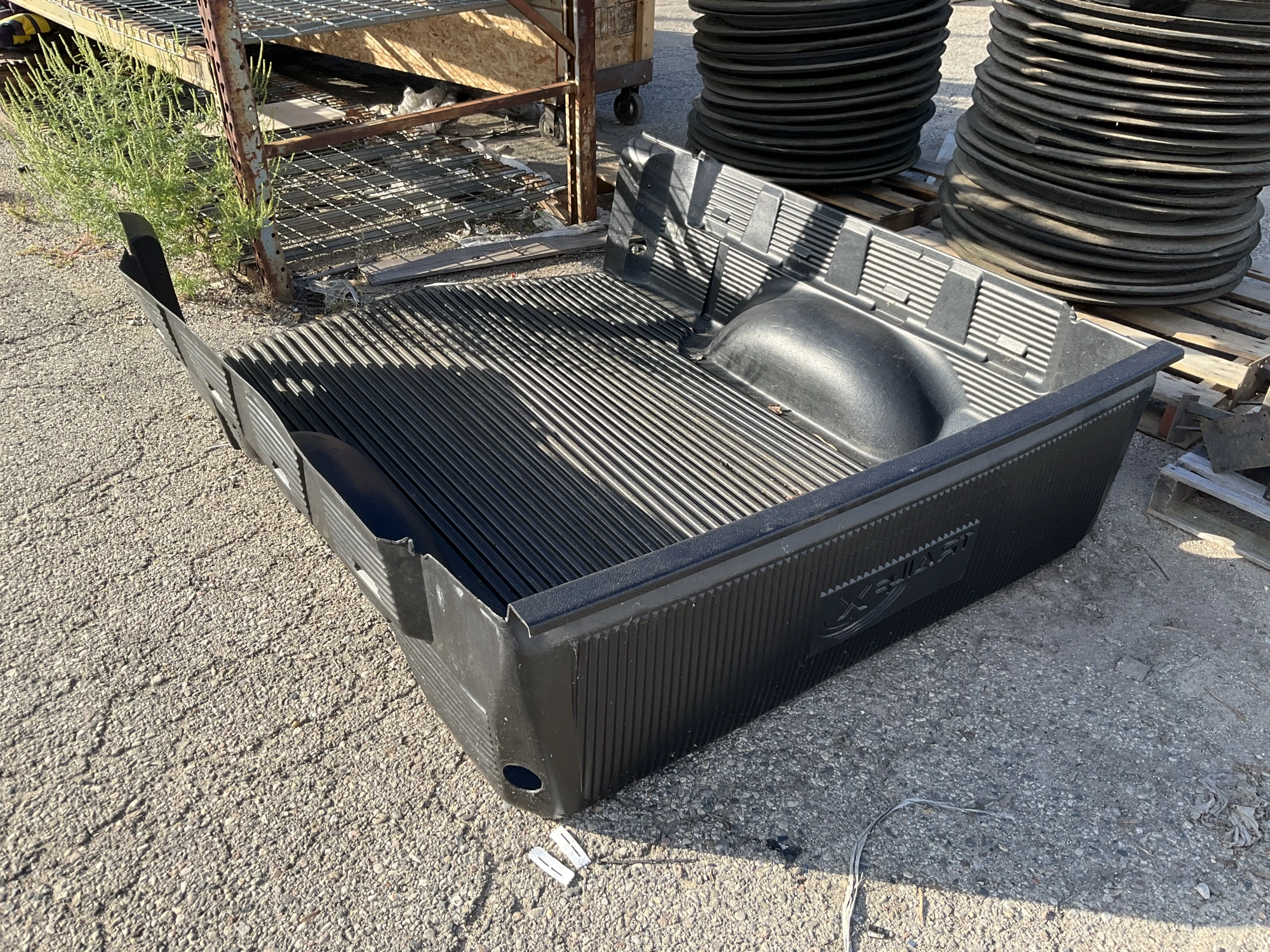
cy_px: 476
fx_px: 1064
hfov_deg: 61.7
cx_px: 635
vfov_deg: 48.2
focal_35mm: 29
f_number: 1.8
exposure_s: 1/389
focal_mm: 3
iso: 25
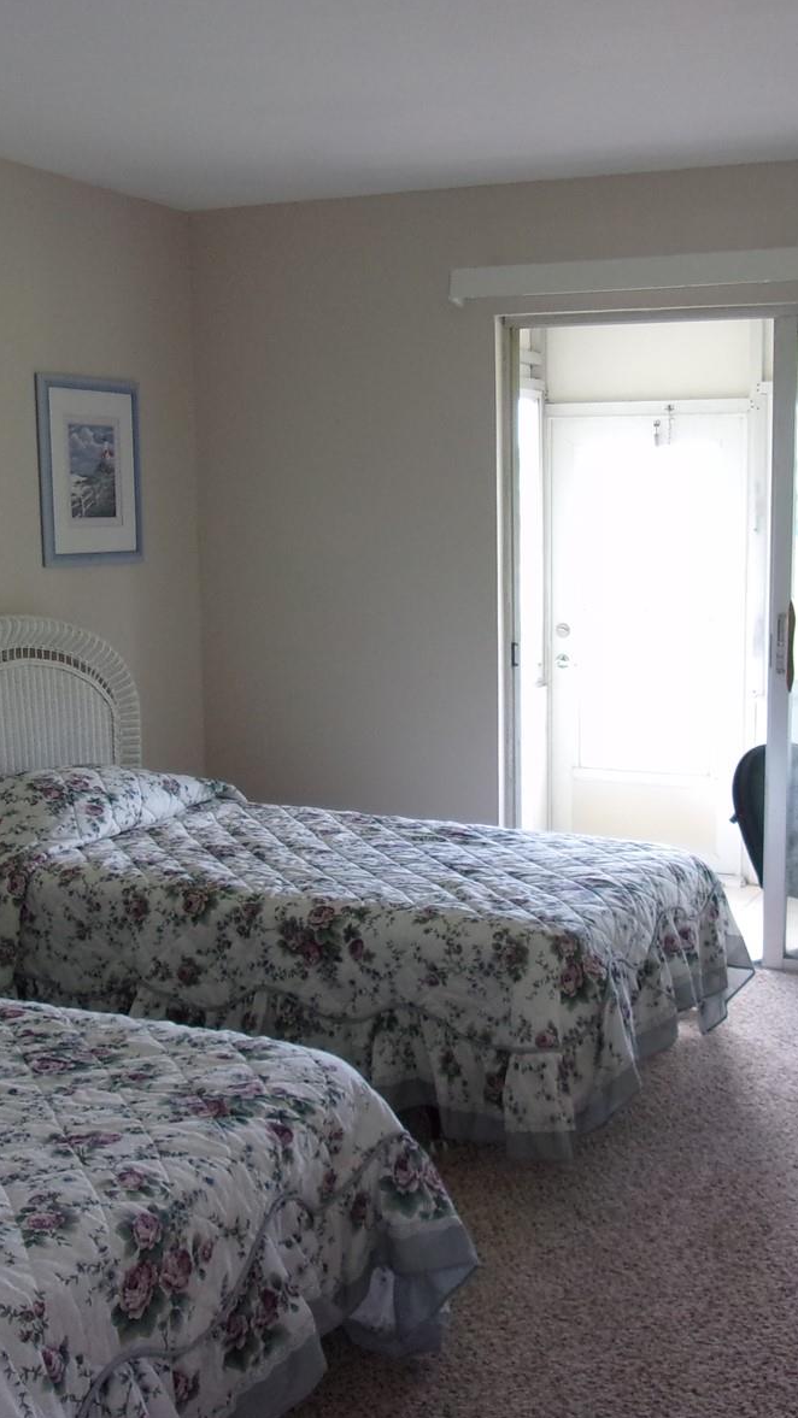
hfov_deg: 29.4
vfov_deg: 50.5
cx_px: 555
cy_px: 699
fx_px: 1505
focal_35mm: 40
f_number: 3
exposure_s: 1/34
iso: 128
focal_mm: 4.9
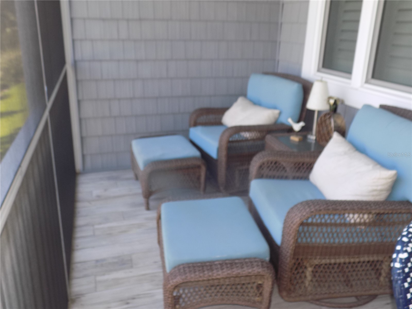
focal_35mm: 30
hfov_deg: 60.0
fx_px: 357
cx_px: 206
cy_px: 154
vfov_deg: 46.8
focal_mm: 5.3
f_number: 3.3
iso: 80
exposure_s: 1/60
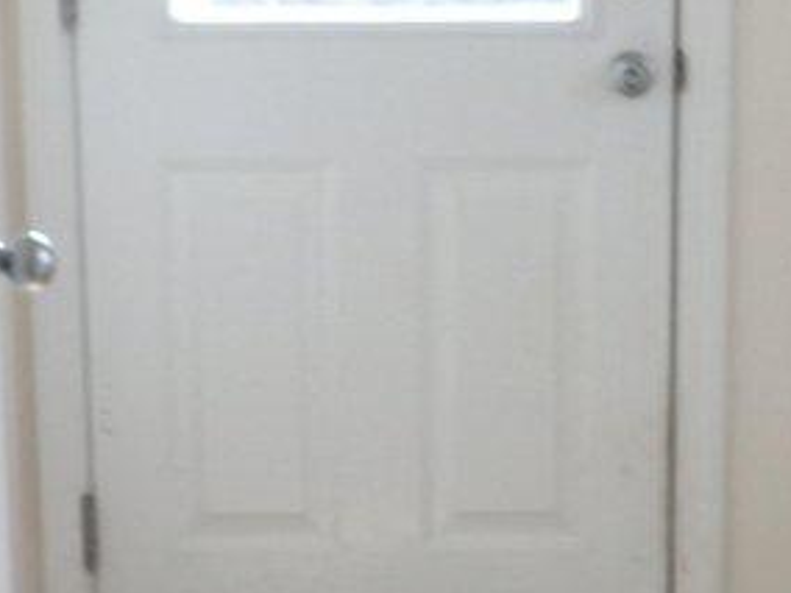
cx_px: 512
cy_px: 727
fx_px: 3222
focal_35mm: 141
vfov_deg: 10.3
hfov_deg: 14.0
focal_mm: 4.5
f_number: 2.8
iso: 100
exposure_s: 1/60
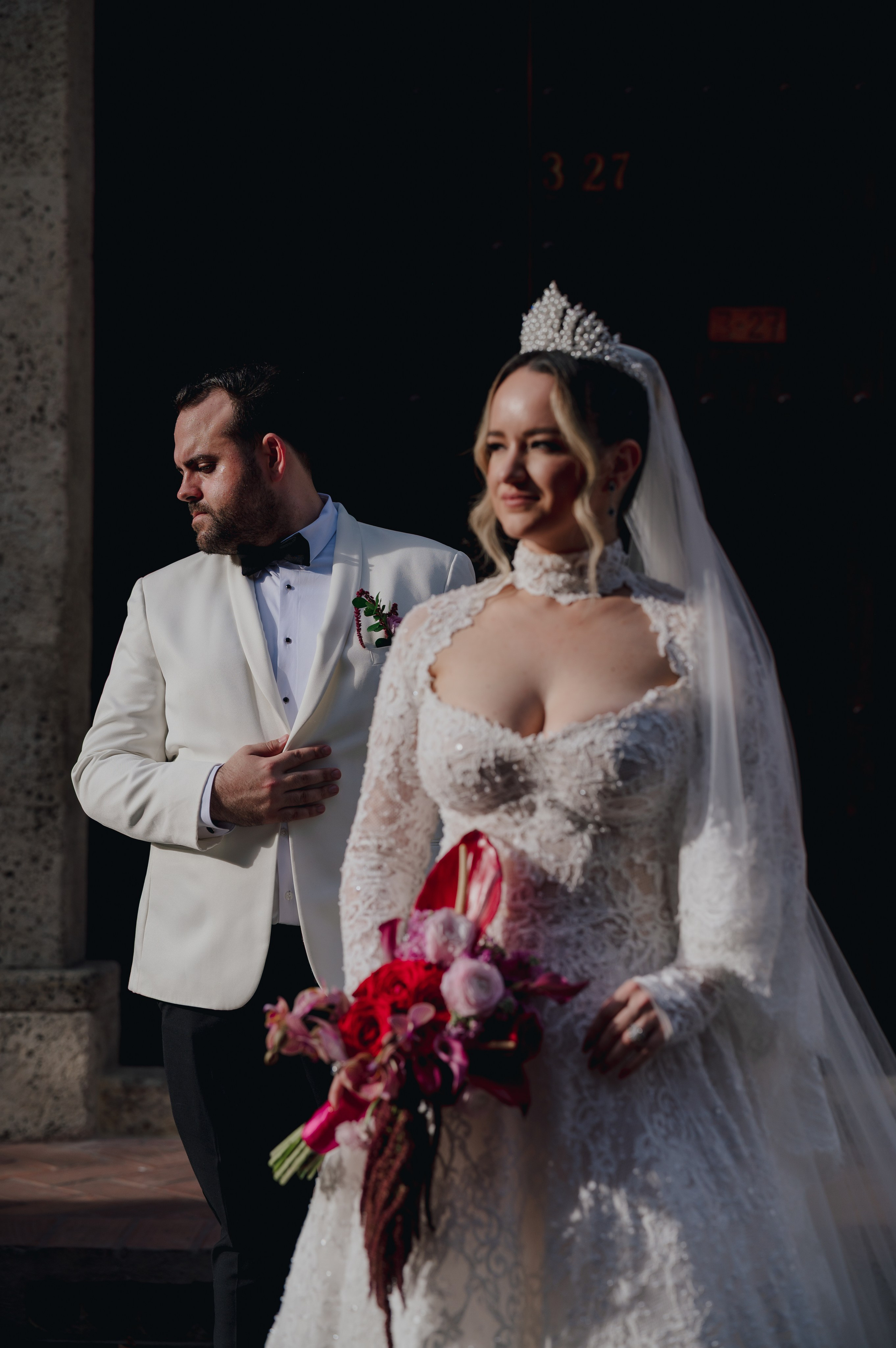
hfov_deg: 16.0
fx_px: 3178
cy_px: 674
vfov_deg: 23.9
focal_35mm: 85
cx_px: 448
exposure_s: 1/1600
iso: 100
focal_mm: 85
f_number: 3.5
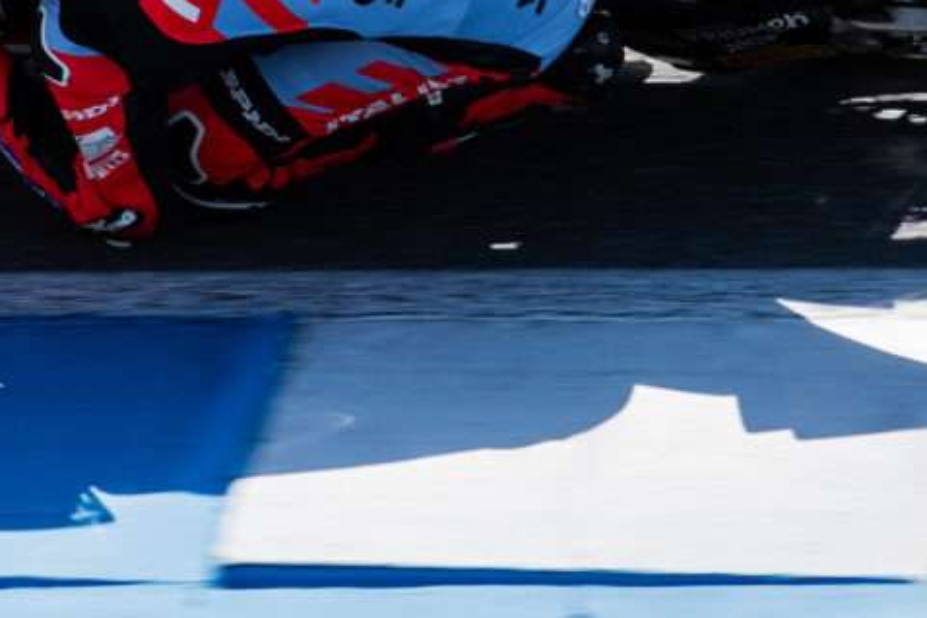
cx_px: 564
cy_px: 0
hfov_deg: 1.6
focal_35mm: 1260
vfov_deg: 1.1
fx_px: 32453
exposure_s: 1/1250
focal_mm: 300
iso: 320
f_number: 6.3
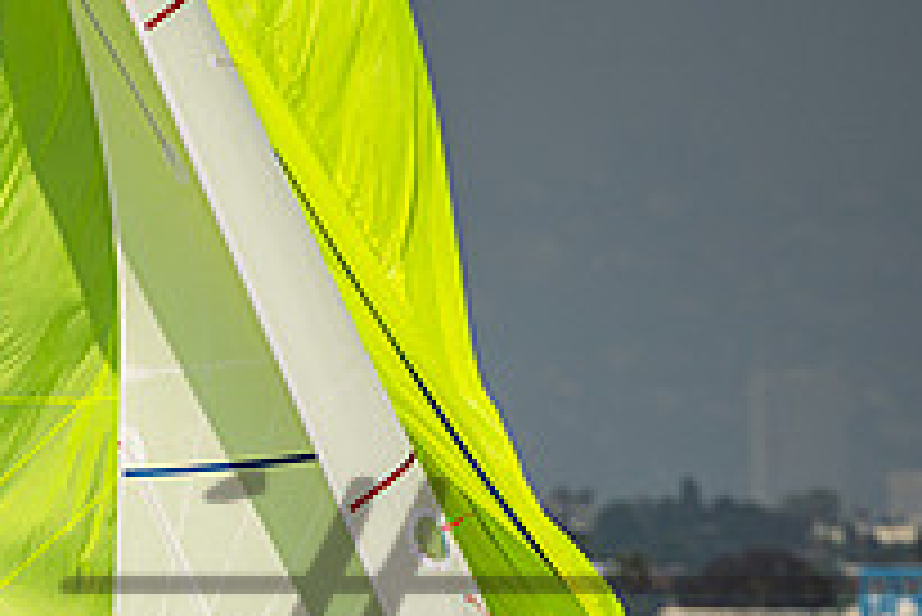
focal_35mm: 1097
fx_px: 28114
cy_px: 820
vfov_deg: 1.3
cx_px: -355
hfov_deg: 1.9
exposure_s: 1/4000
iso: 200
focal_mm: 330
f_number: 5.3
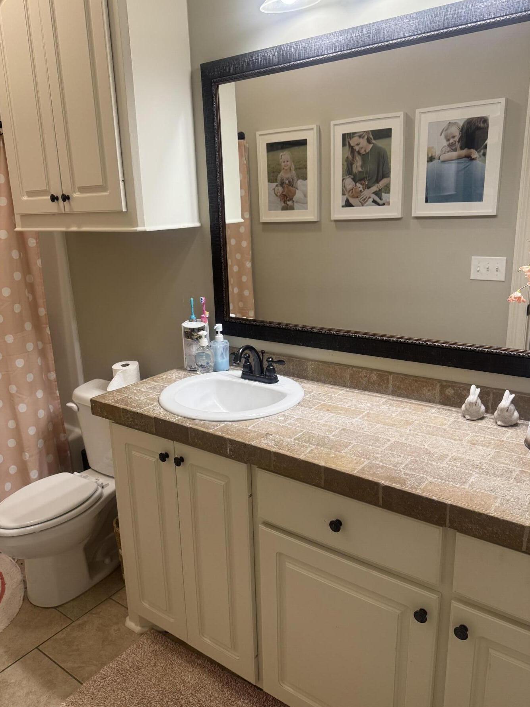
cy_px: 359
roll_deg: +2.7
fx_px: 551
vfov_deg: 65.3
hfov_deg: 51.2
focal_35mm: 27
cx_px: 234
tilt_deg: -16.6
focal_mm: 6.76
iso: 200
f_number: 1.78
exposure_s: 1/120
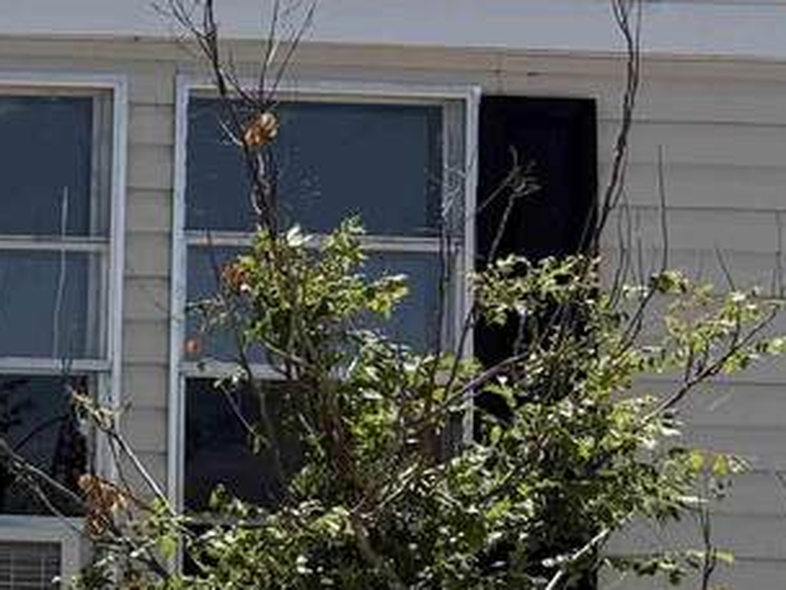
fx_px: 2293
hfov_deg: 16.3
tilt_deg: +1.9
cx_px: -631
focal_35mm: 101
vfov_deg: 14.5
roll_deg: -0.8
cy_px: 518
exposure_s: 1/4673
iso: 80
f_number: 1.78
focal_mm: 6.76
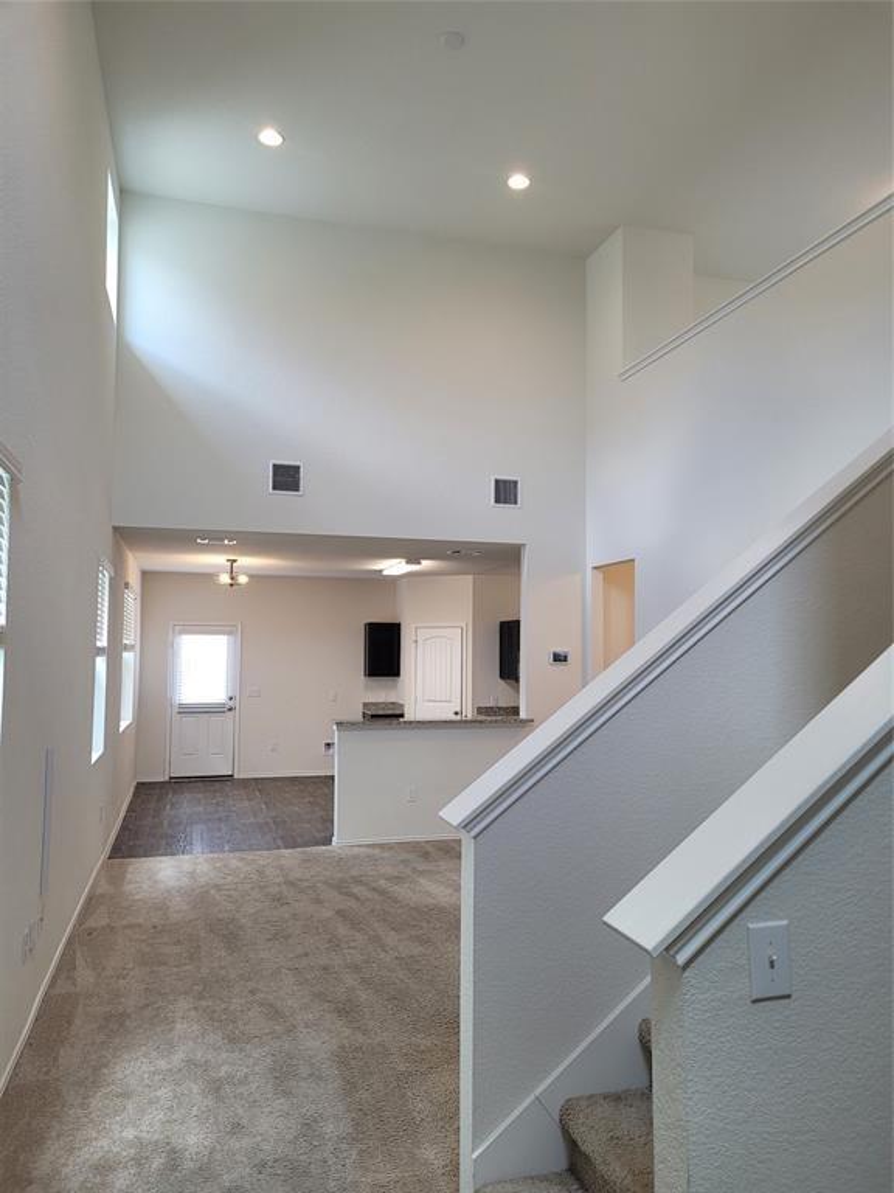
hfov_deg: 53.1
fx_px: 895
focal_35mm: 26
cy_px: 596
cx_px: 447
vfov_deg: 67.3
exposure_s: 1/120
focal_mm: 5.4
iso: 200
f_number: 1.8
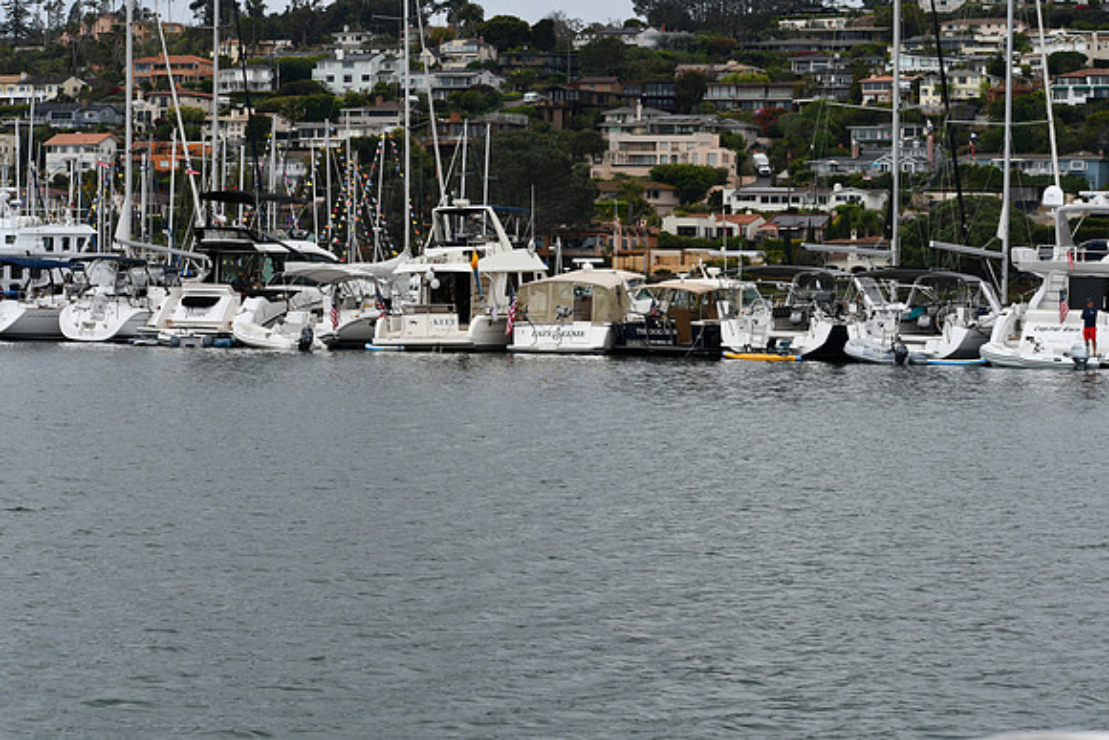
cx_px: 554
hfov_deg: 19.5
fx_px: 3235
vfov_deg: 13.0
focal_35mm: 105
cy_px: 370
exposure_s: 1/500
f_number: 8
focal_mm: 70
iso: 100
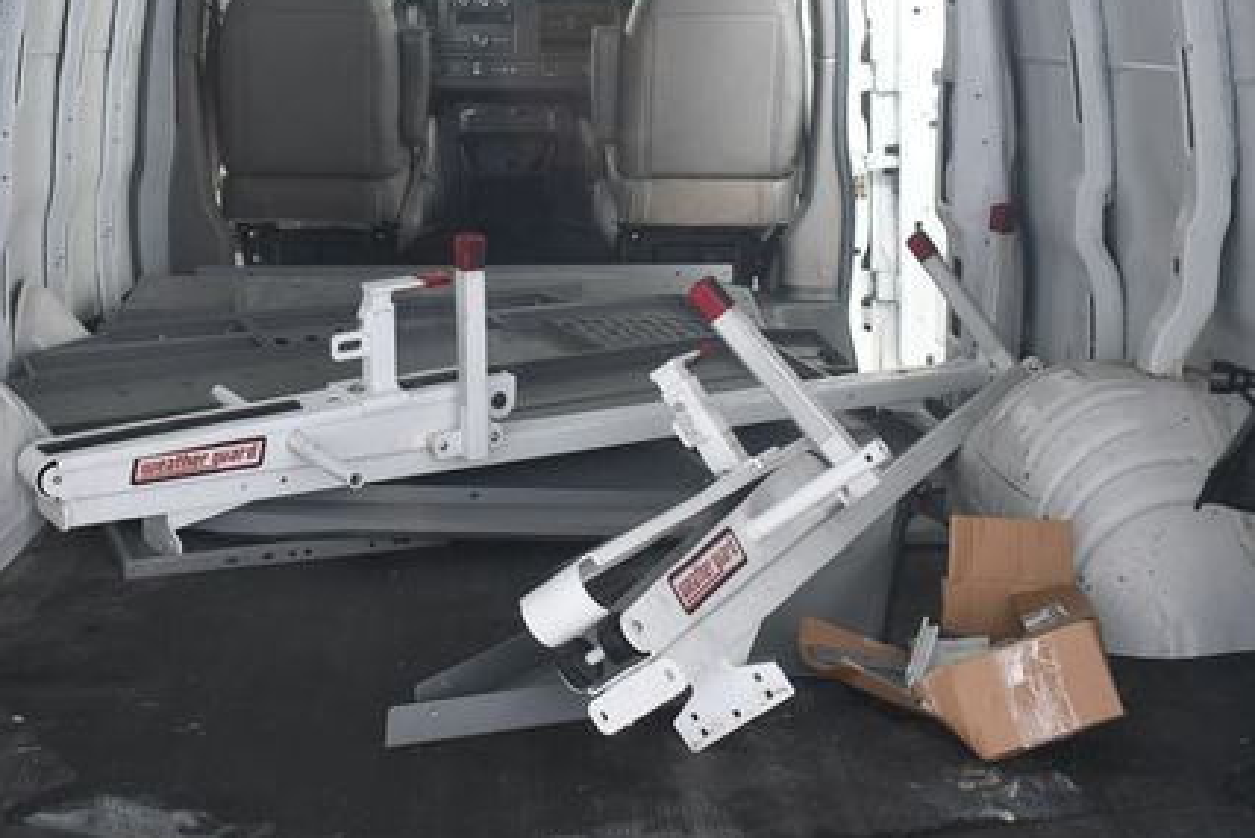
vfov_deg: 25.0
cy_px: 282
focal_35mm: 54
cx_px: 488
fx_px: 1883
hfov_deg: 36.7
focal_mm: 18
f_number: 4
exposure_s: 1/160
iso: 100
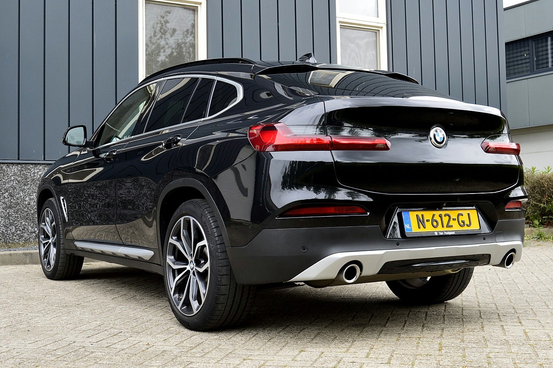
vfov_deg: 26.9
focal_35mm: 50
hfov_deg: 39.6
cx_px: 274
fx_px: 767
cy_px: 167
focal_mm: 28
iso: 400
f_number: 8
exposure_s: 1/80
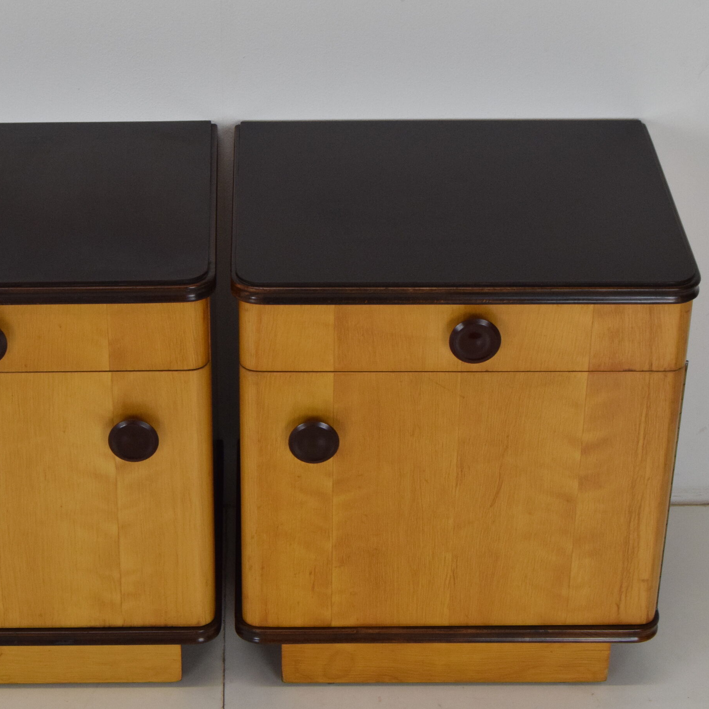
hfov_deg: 19.7
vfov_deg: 19.7
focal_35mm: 88
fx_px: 2039
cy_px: 348
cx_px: 248
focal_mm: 42
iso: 1600
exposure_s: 1/100
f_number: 14
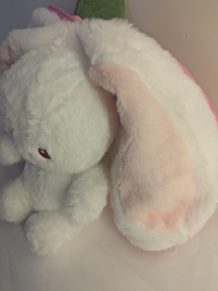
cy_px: 146
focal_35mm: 25
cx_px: 109
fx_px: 210
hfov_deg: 54.9
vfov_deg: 69.4
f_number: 1.89
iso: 243
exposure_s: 1/100
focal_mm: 5.43
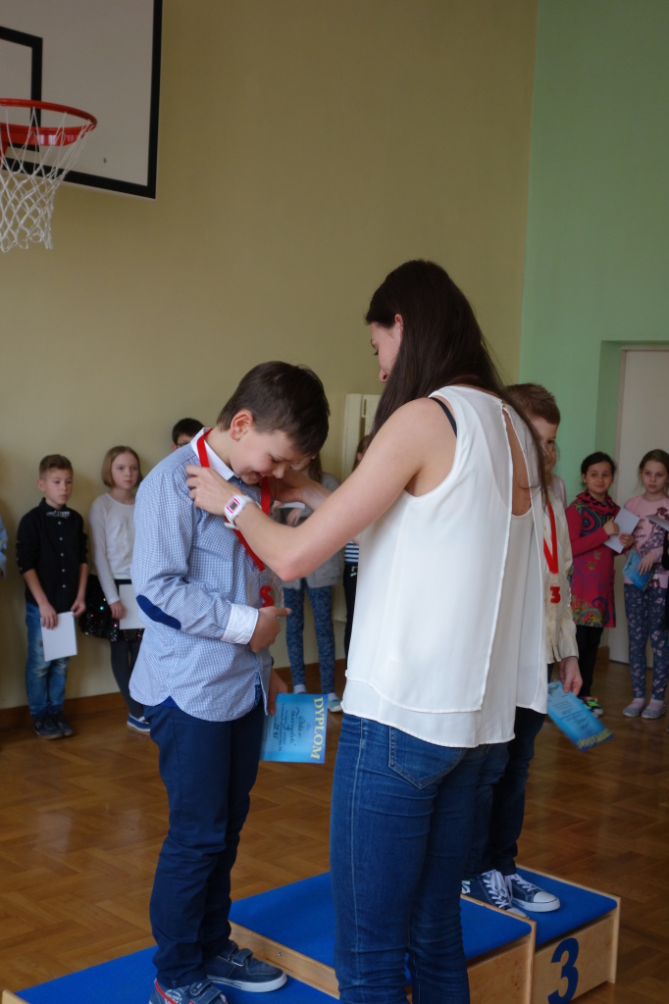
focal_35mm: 46
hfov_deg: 29.2
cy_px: 502
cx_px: 334
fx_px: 1283
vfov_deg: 42.8
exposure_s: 1/50
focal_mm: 17.18
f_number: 3.2
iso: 400
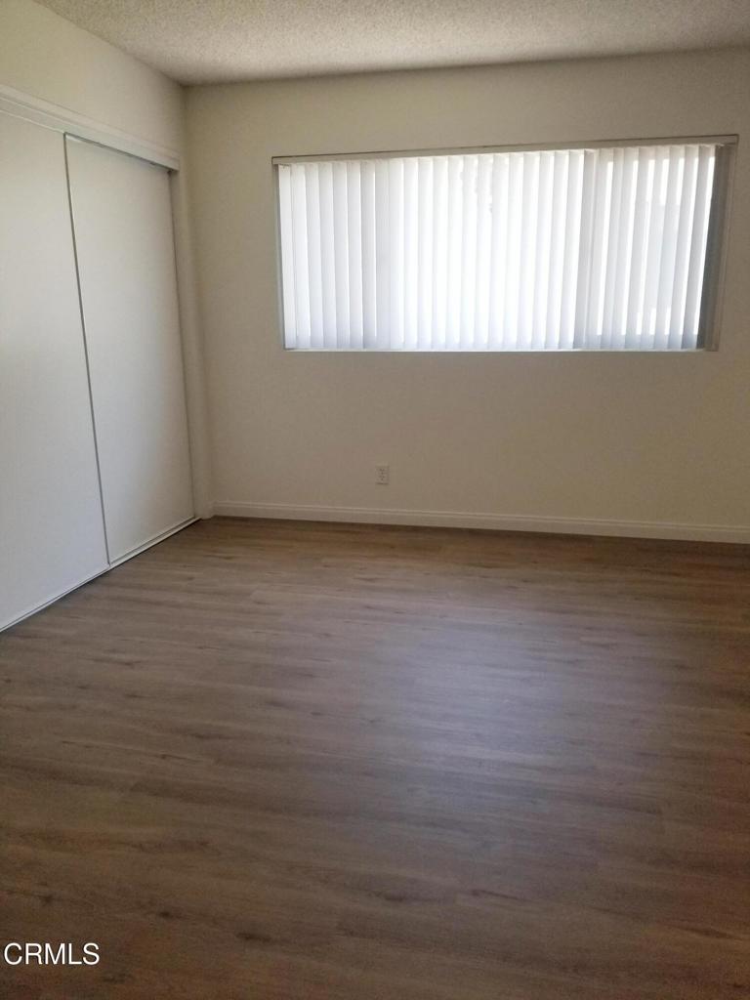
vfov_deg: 67.3
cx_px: 375
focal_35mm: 26
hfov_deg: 53.1
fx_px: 751
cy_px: 500
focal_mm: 4.3
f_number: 1.7
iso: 125
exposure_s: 1/60
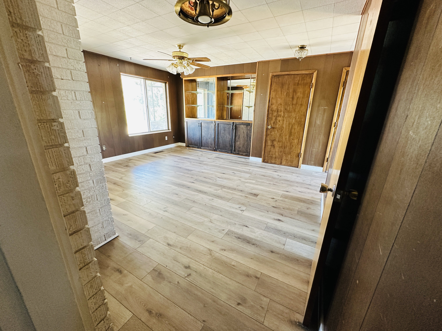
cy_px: 166
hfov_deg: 102.1
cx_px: 221
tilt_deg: -16.7
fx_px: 179
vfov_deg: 85.7
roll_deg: -1.1
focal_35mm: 14
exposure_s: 1/76
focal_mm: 2.22
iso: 320
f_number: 2.2
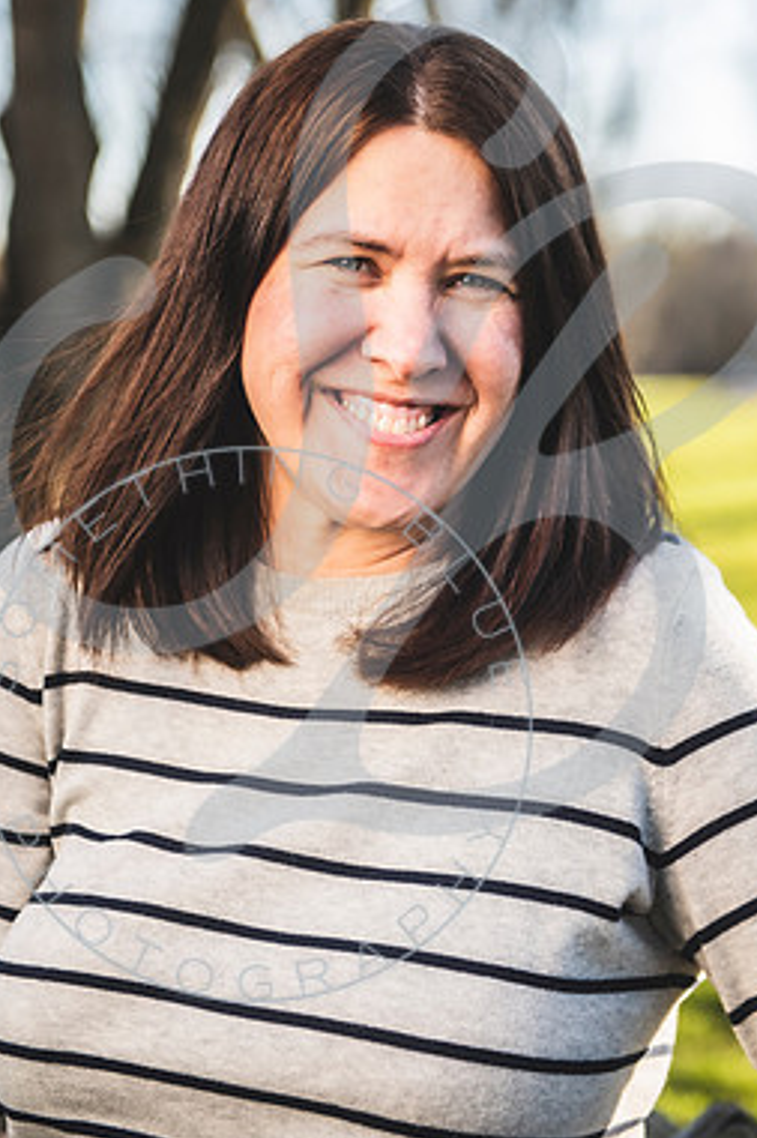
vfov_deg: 24.5
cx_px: 389
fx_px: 2620
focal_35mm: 83
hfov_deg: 16.4
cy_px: 497
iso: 100
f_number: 2.8
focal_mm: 70
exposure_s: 1/400
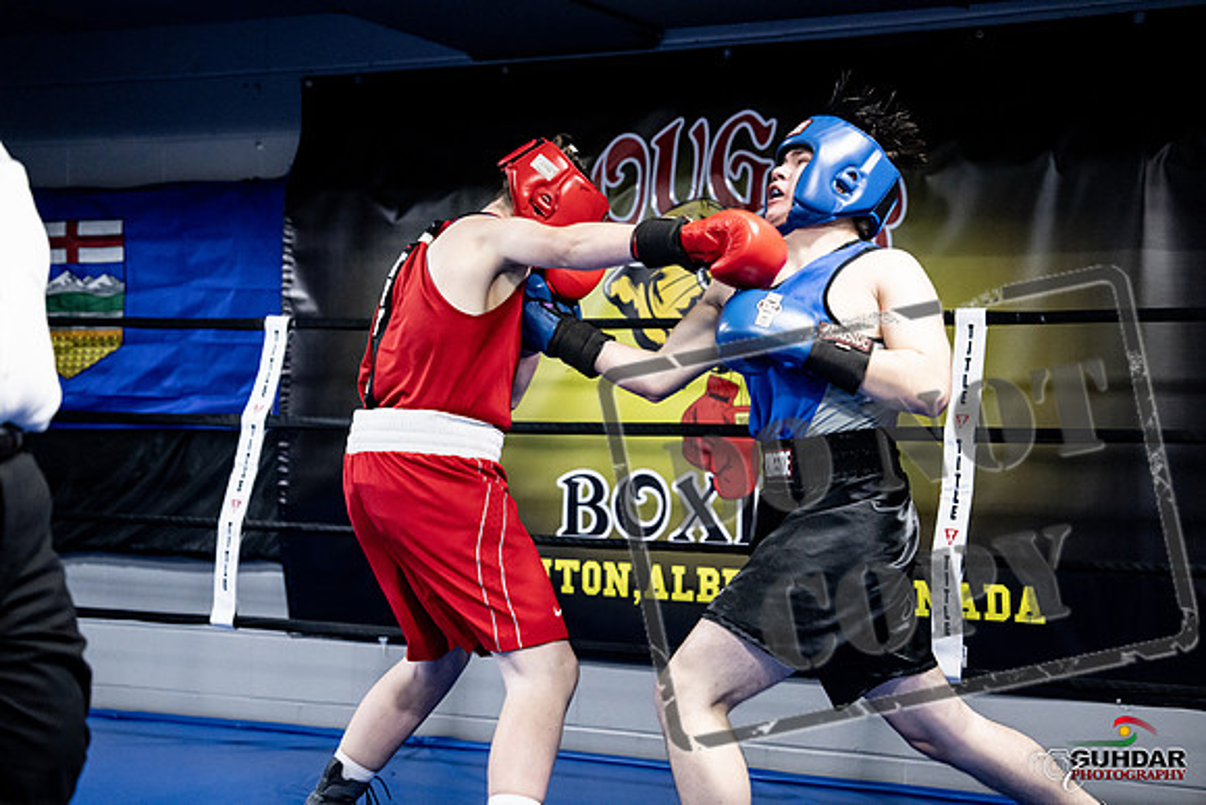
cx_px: 603
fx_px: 2178
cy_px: 402
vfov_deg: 20.9
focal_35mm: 65
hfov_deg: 31.0
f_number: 2.8
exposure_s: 1/1000
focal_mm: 65
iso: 8000
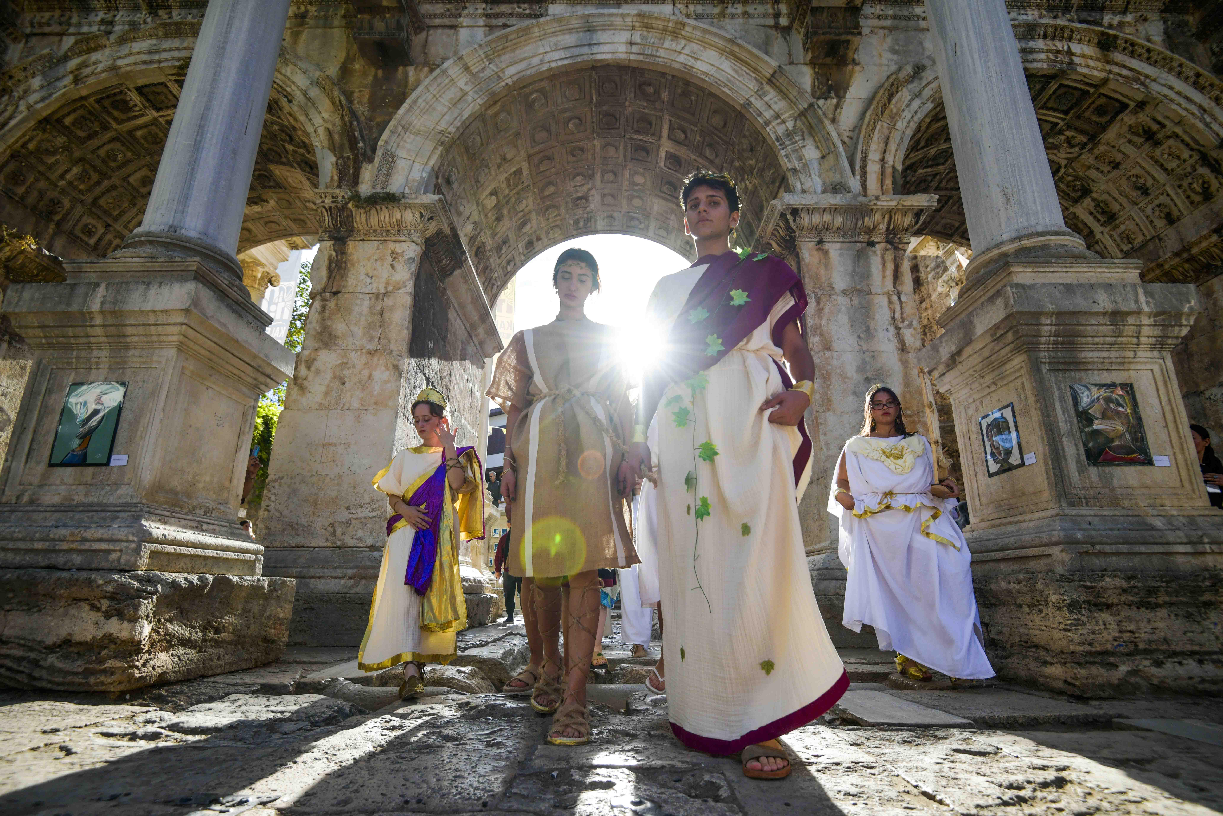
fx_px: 544
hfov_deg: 96.7
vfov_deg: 73.7
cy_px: 408
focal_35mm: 16
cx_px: 612
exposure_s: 1/4000
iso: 640
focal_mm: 16
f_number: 4
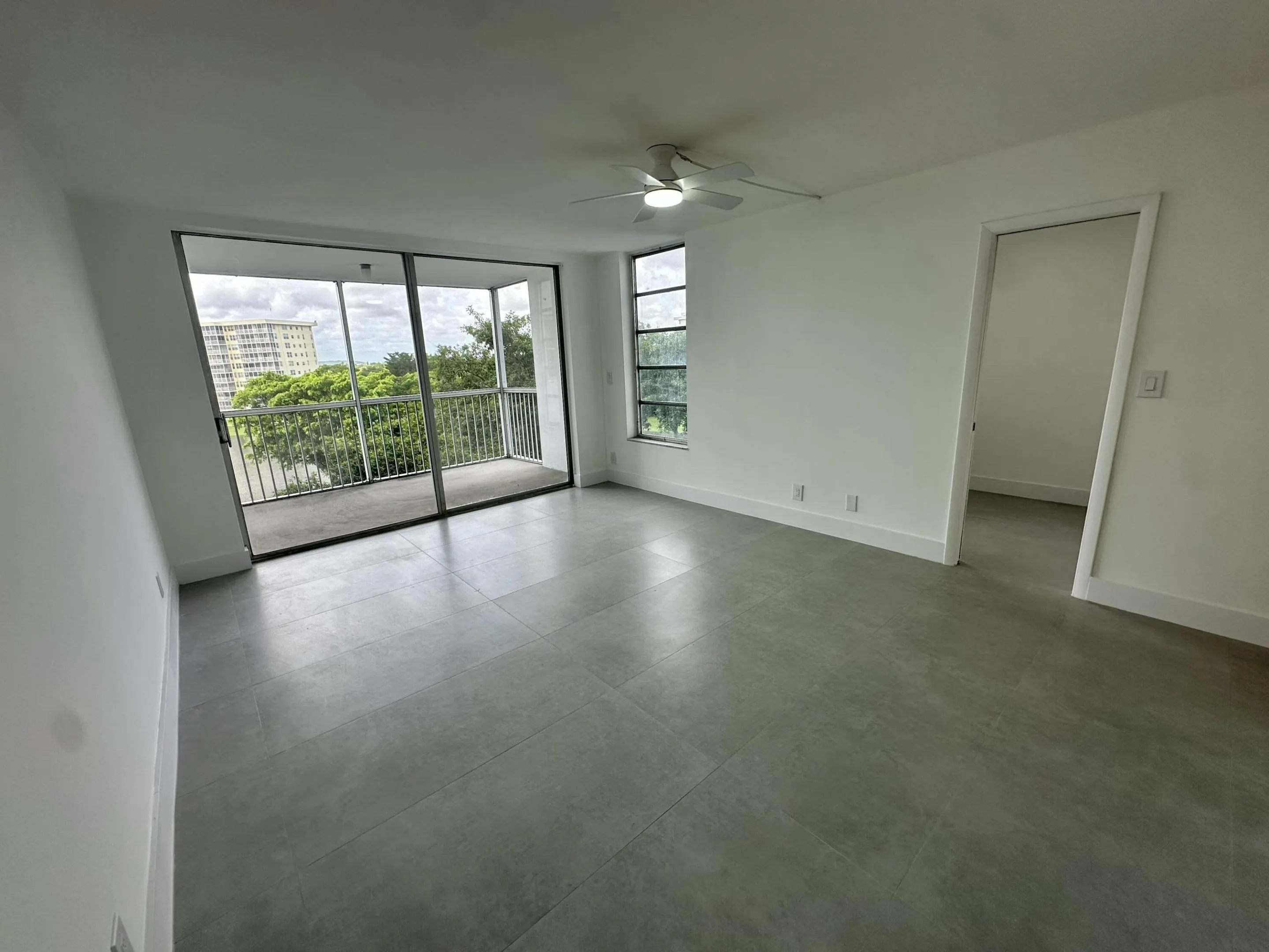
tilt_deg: -13.4
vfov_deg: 85.7
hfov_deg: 102.1
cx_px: 634
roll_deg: +2.2
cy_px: 476
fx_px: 513
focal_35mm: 14
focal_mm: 2.22
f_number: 2.2
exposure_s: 1/247
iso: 40
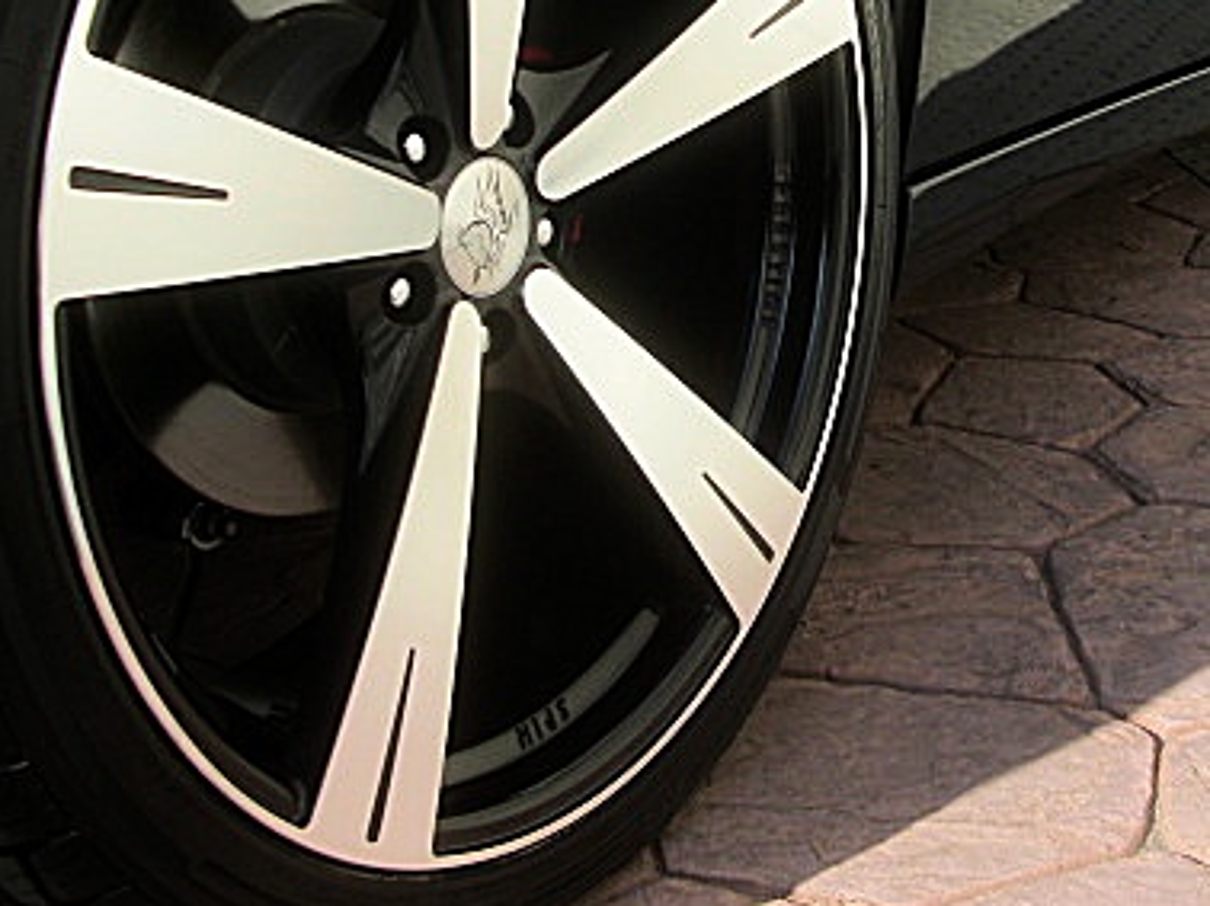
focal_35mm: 61
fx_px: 2131
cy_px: 224
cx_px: 787
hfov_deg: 31.5
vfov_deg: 23.7
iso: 50
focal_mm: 6.3
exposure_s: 1/640
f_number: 2.8
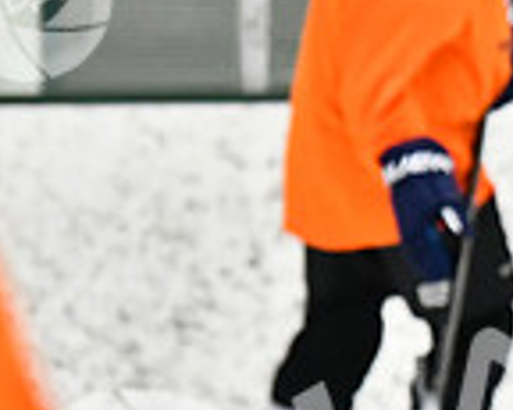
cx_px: 770
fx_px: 11182
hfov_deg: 2.6
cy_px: 184
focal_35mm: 737
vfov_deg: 2.1
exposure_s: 1/1250
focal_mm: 130
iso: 5000
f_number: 2.8
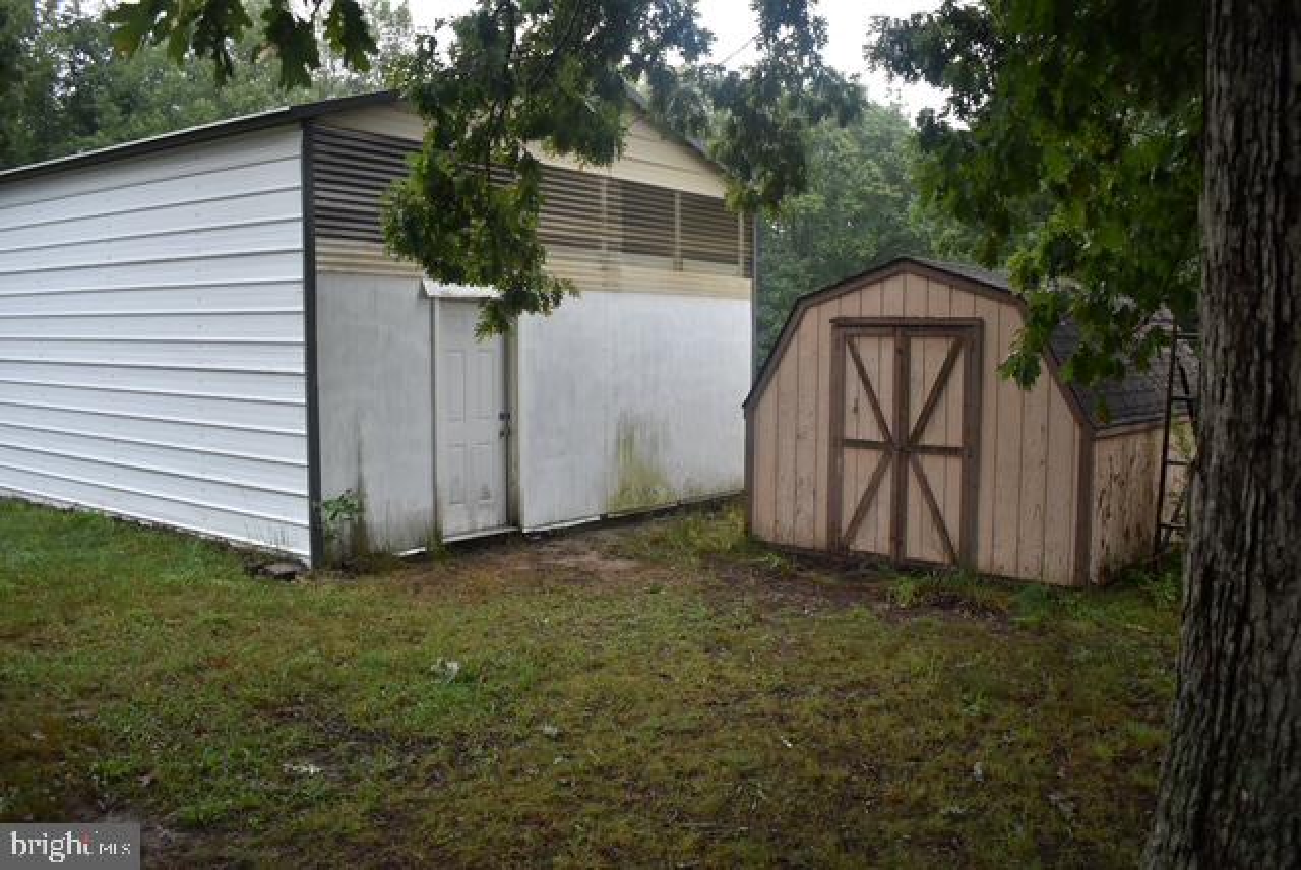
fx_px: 1085
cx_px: 650
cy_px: 435
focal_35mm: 30
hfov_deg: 61.9
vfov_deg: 43.7
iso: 640
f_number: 3.8
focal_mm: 20
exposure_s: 1/250
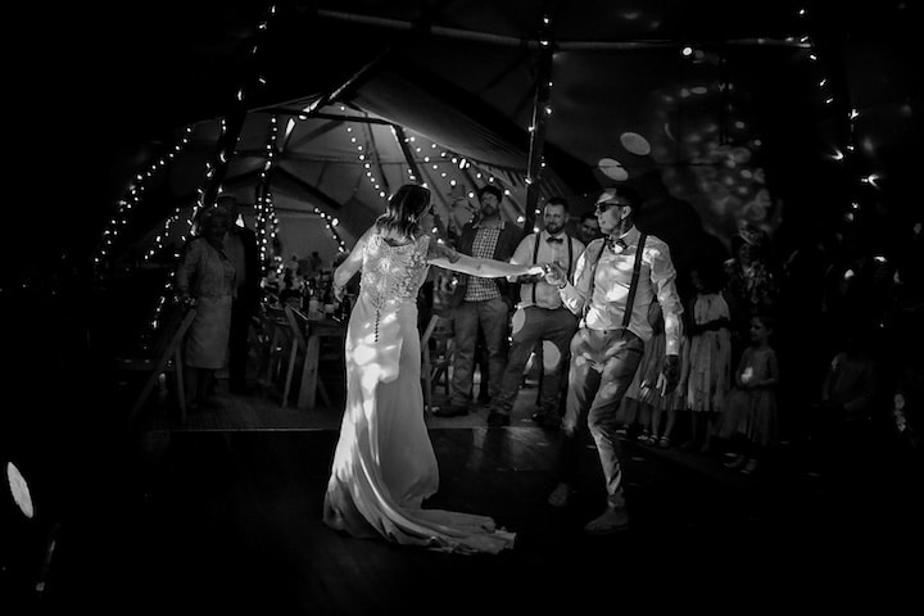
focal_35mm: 35
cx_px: 462
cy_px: 308
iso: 12800
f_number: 1.4
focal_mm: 35
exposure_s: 1/1600
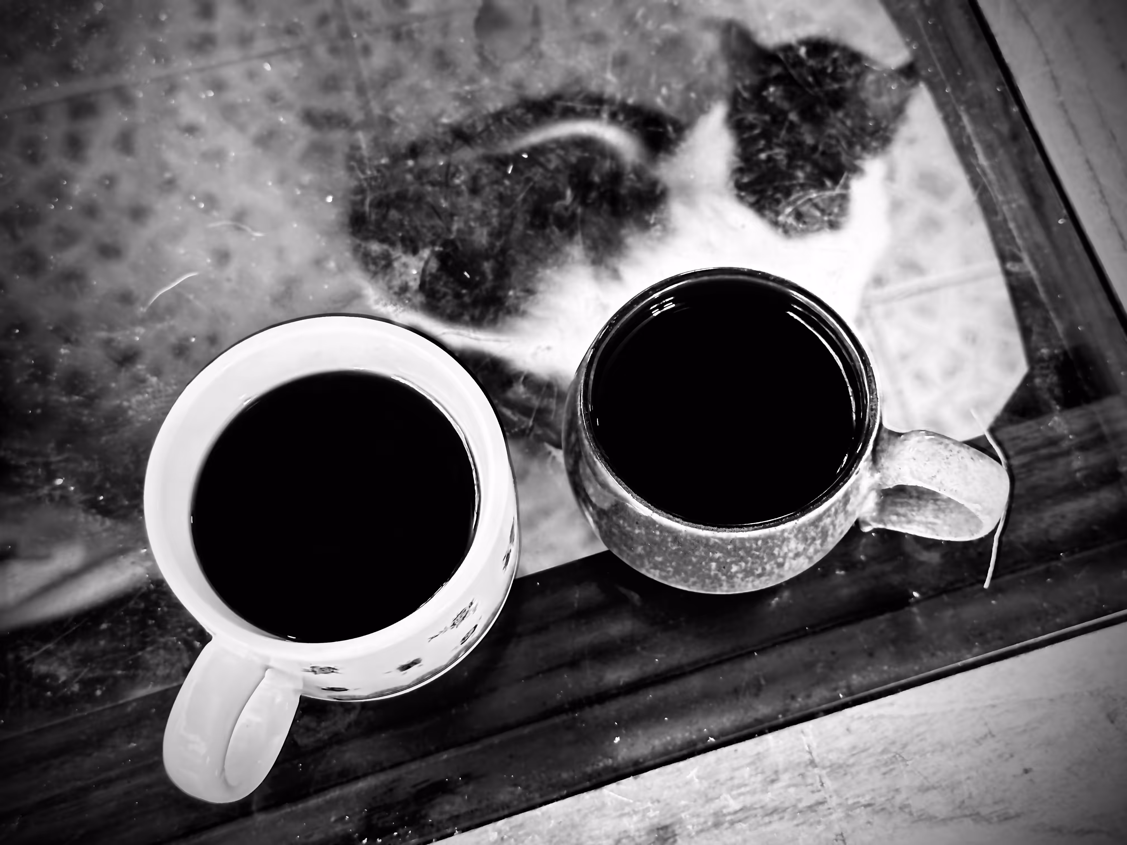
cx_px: 564
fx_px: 1563
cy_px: 422
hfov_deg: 39.7
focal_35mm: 48
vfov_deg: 30.3
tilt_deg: -68.9
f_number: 1.78
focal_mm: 6.86
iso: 200
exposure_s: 1/60
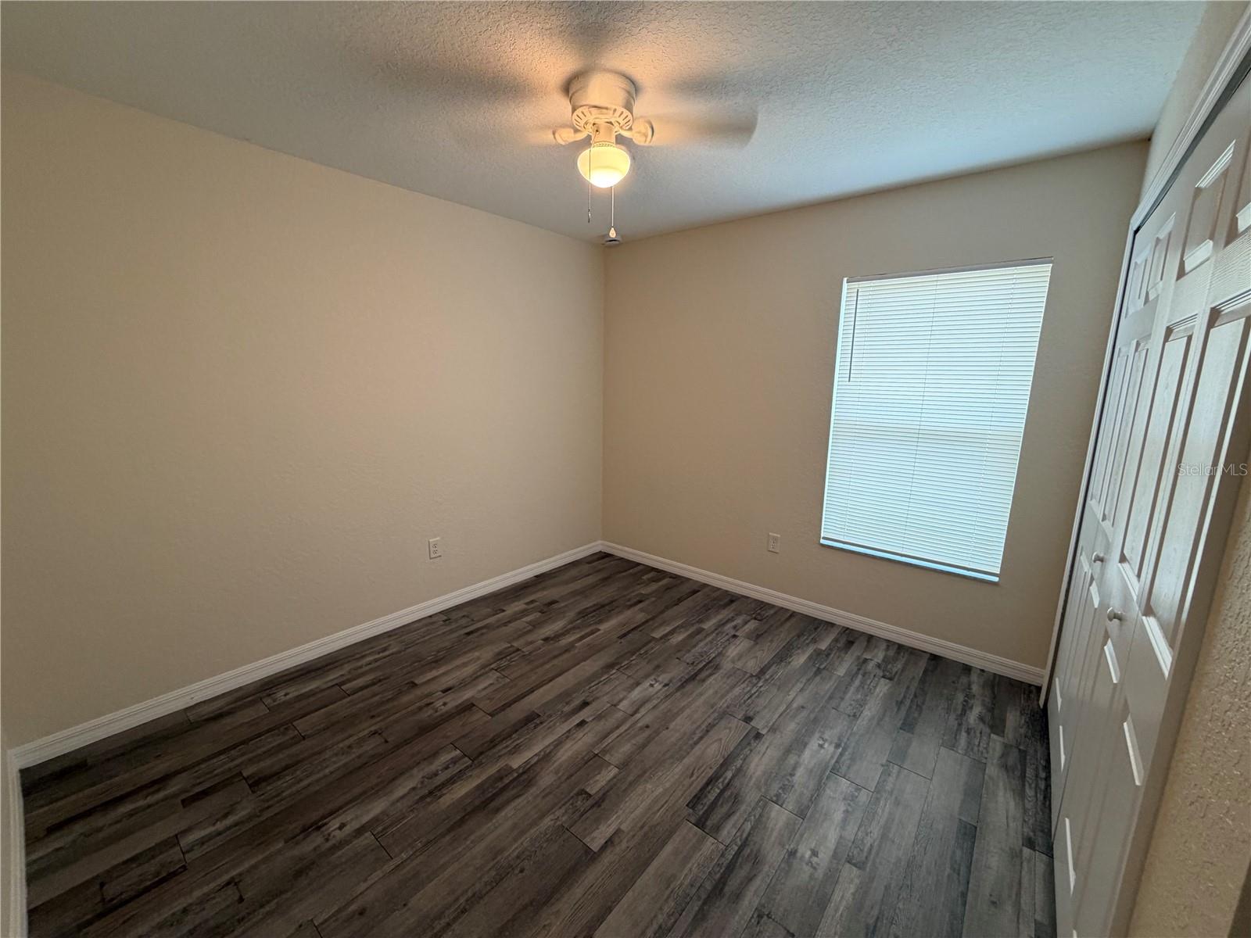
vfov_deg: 85.7
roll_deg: -0.3
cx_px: 626
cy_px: 469
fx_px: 506
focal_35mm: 14
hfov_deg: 102.1
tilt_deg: -10.6
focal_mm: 2.22
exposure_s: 1/60
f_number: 2.2
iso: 160
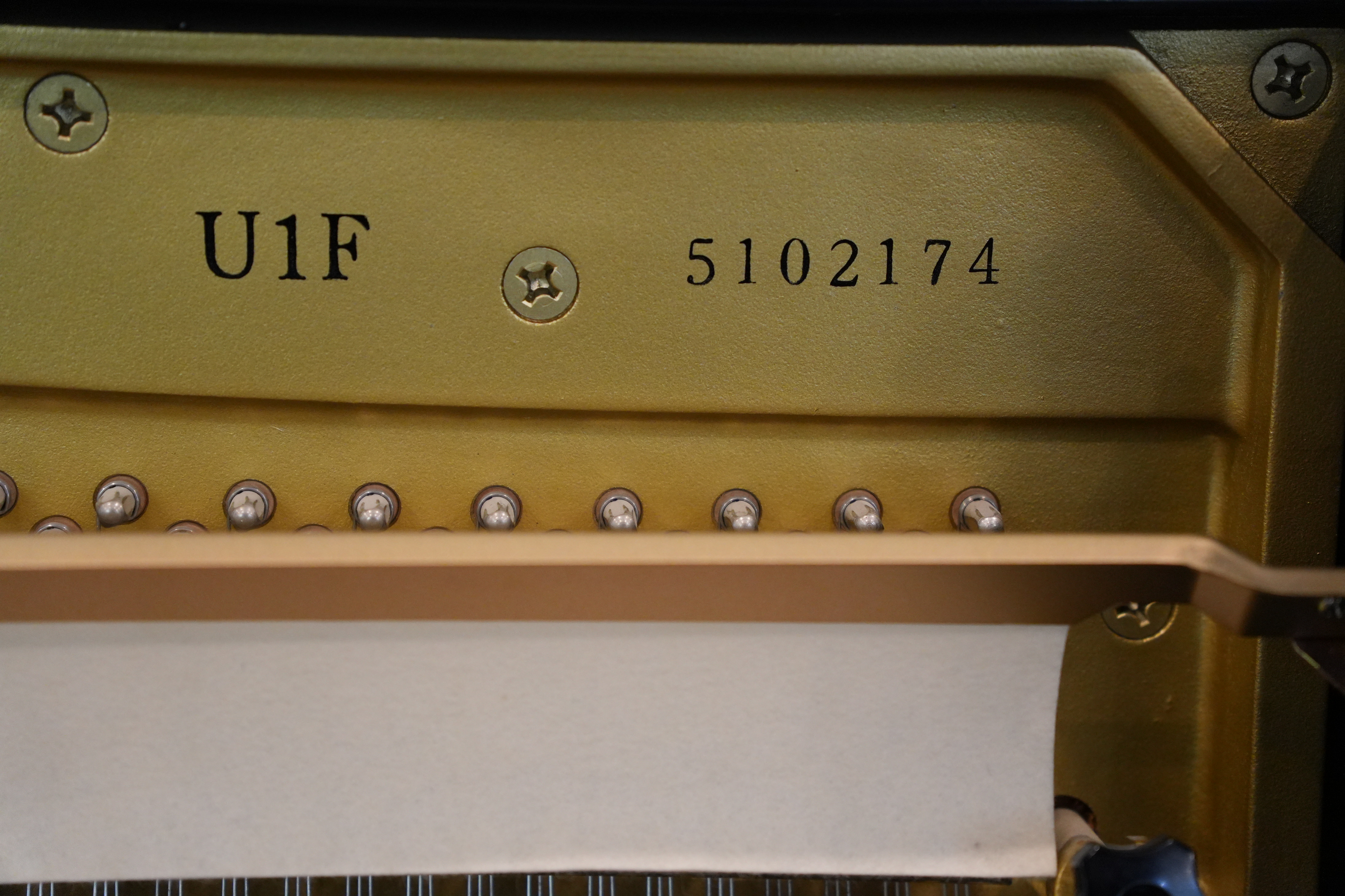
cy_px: 448
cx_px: 672
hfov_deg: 23.0
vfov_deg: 15.4
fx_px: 3305
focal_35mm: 88
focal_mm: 59
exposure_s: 1/160
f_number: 2.8
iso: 2000
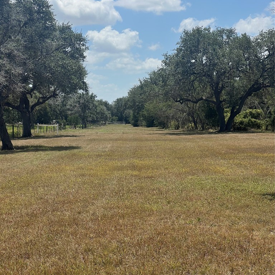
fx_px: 818
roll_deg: +0.3
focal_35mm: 91
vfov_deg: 19.1
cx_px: 138
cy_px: 129
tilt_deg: +1.0
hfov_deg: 19.1
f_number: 2.8
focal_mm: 9
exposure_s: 1/935
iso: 32
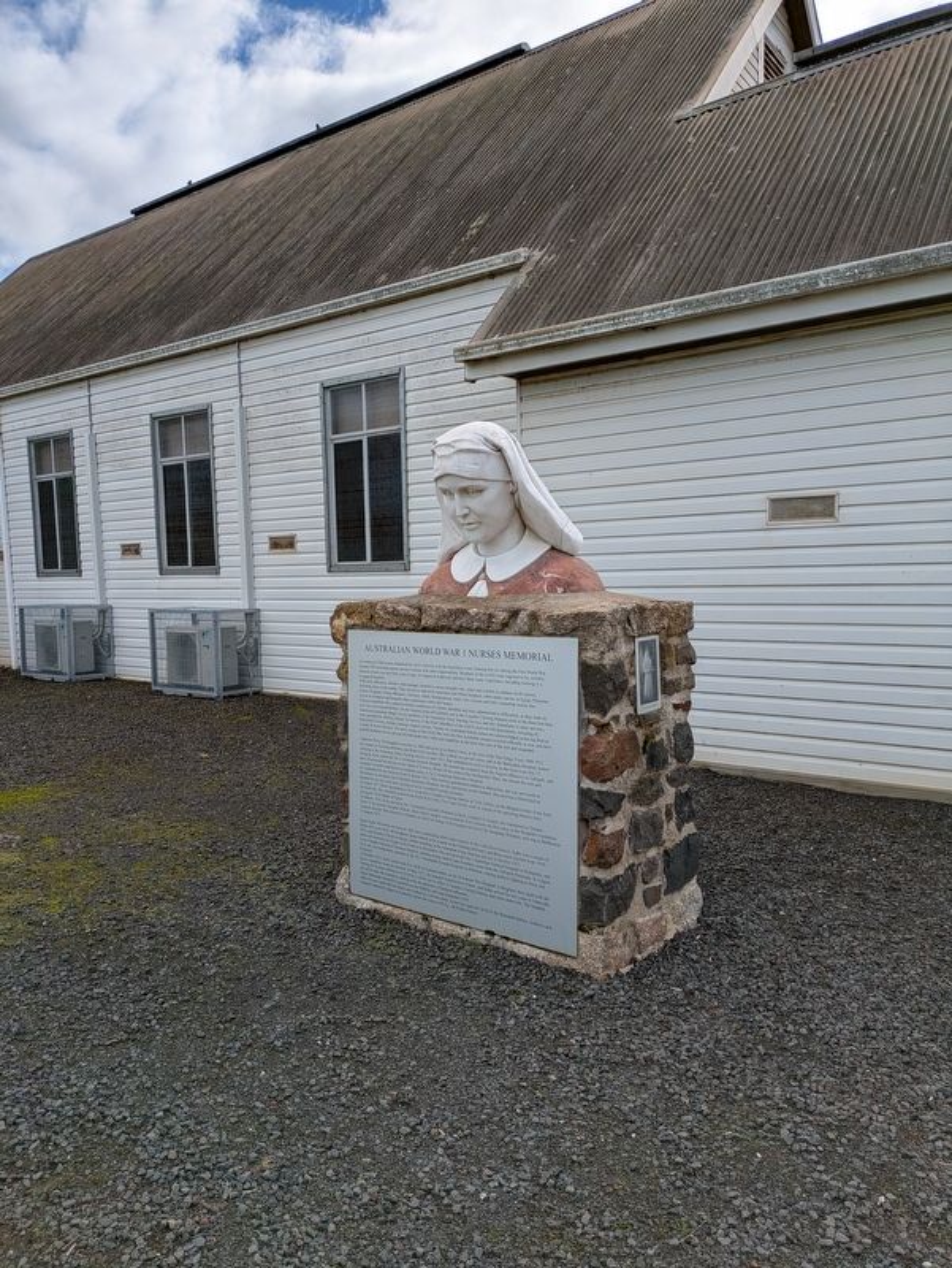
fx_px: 916
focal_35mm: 25
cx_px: 476
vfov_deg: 69.4
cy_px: 634
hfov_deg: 54.9
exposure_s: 1/3086
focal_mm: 5.43
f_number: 1.89
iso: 51
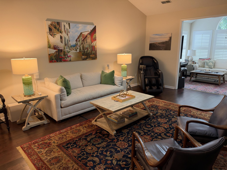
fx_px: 157
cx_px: 114
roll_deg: +1.0
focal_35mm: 24
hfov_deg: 71.6
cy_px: 85
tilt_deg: -13.3
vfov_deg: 56.8
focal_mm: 6.93
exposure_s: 1/60
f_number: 1.48
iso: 250
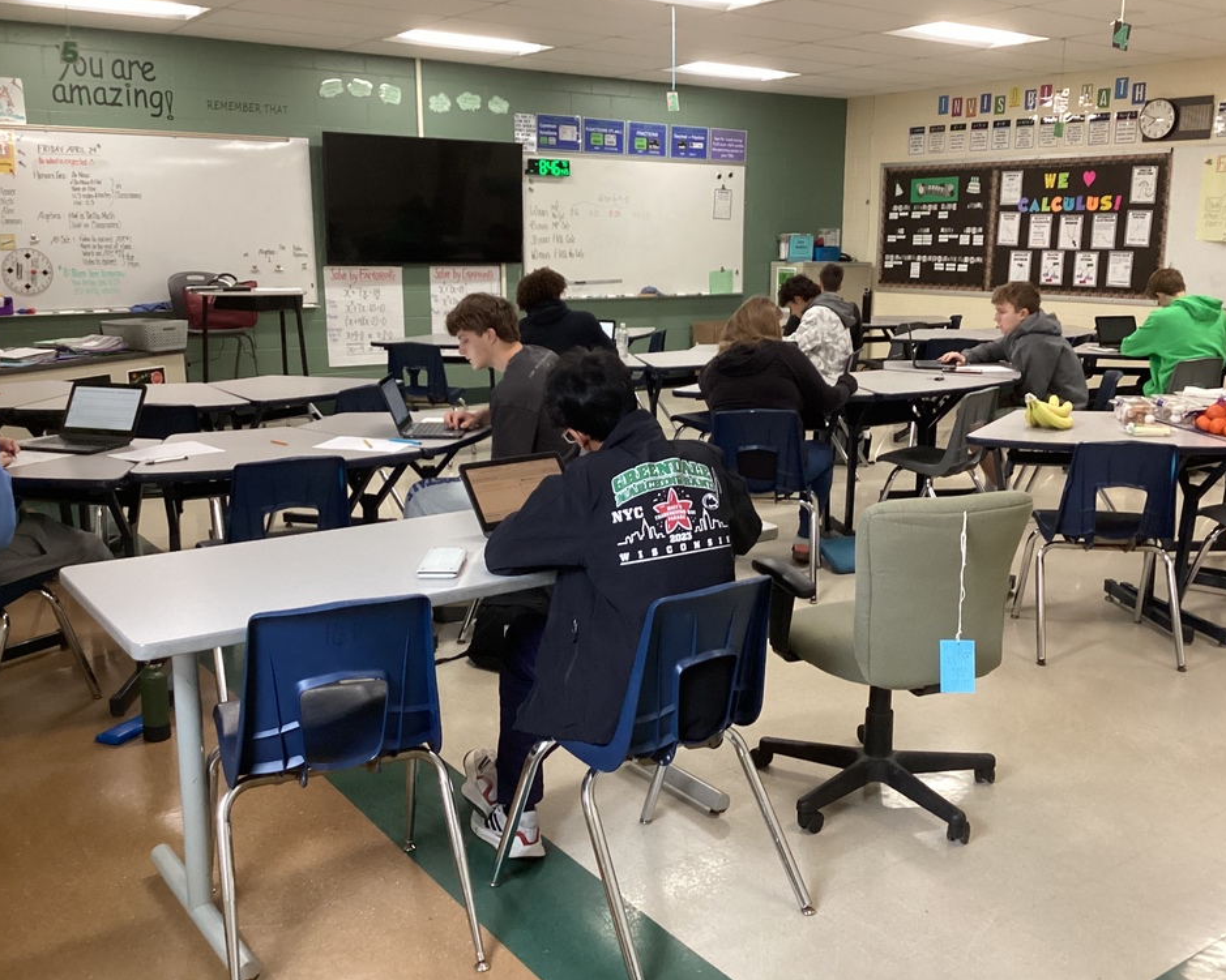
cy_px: 482
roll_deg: -1.2
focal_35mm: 33
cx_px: 657
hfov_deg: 54.2
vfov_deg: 44.5
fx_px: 1197
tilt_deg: -12.2
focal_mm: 3.3
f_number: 2.4
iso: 250
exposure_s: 1/40
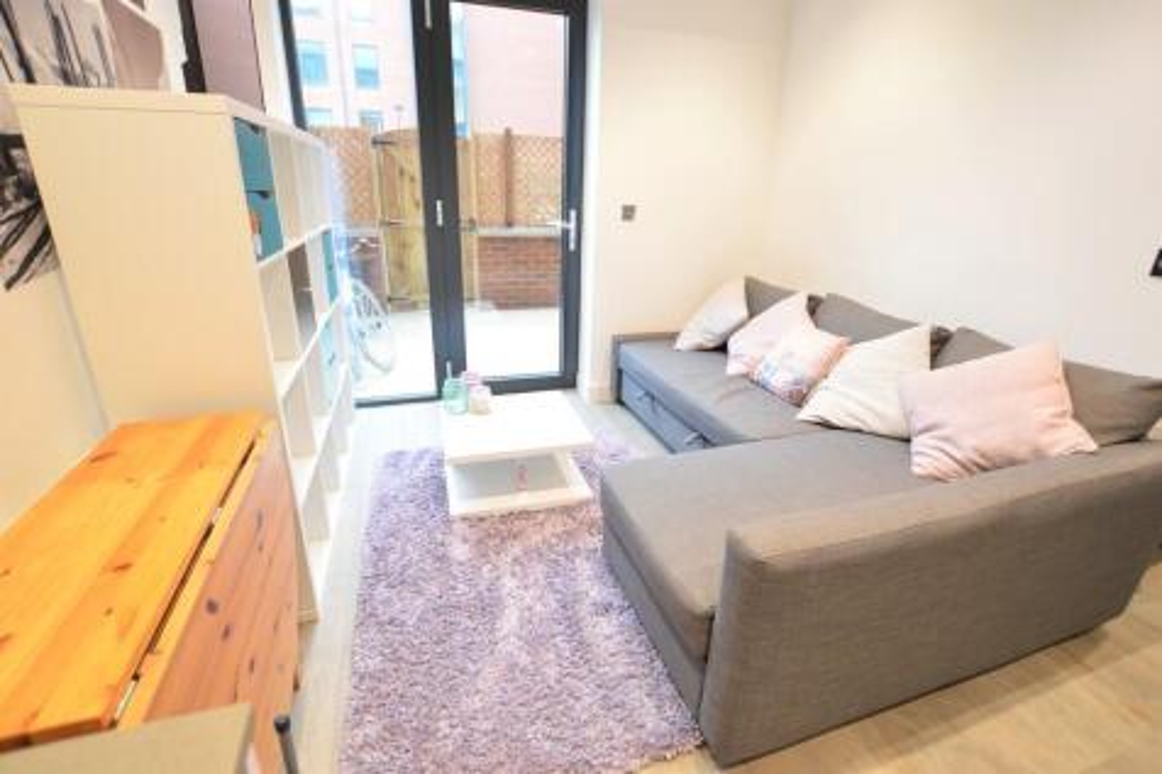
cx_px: 581
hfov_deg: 100.4
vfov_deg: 77.3
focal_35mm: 15
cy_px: 387
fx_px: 484
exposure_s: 1/4
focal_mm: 10
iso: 100
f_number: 3.5
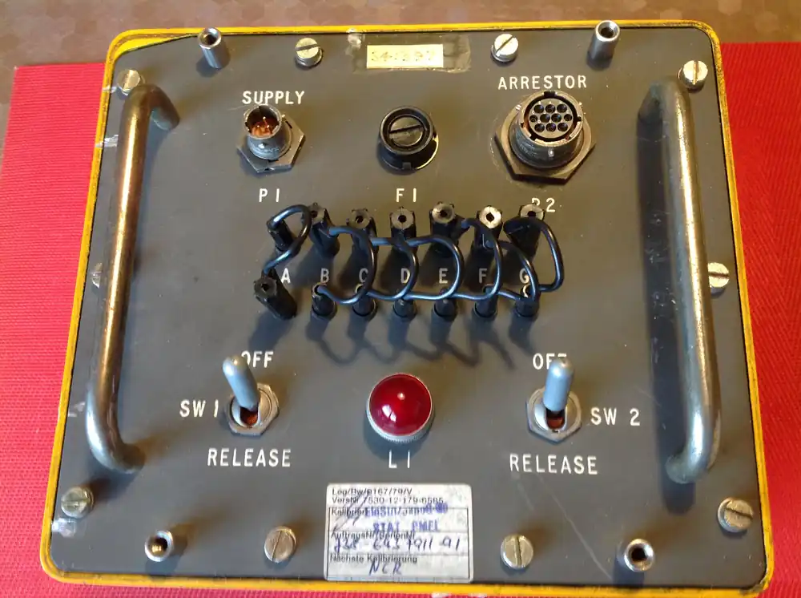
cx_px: 400
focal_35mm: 35
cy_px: 299
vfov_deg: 40.6
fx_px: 808
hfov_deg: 52.7
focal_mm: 4.28
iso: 100
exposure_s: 1/15
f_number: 2.4
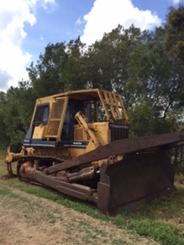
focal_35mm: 29
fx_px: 206
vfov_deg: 61.7
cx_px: 92
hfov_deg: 48.2
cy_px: 122
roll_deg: +1.4
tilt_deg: +3.2
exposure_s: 1/942
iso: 32
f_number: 2.2
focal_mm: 4.15
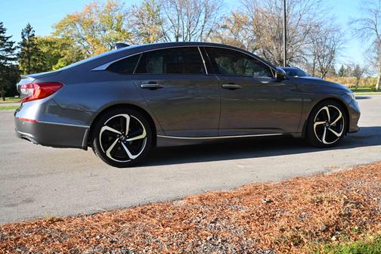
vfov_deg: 35.5
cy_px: 127
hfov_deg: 51.3
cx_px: 190
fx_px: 397
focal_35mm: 38
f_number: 5.6
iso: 140
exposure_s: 1/250
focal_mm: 25
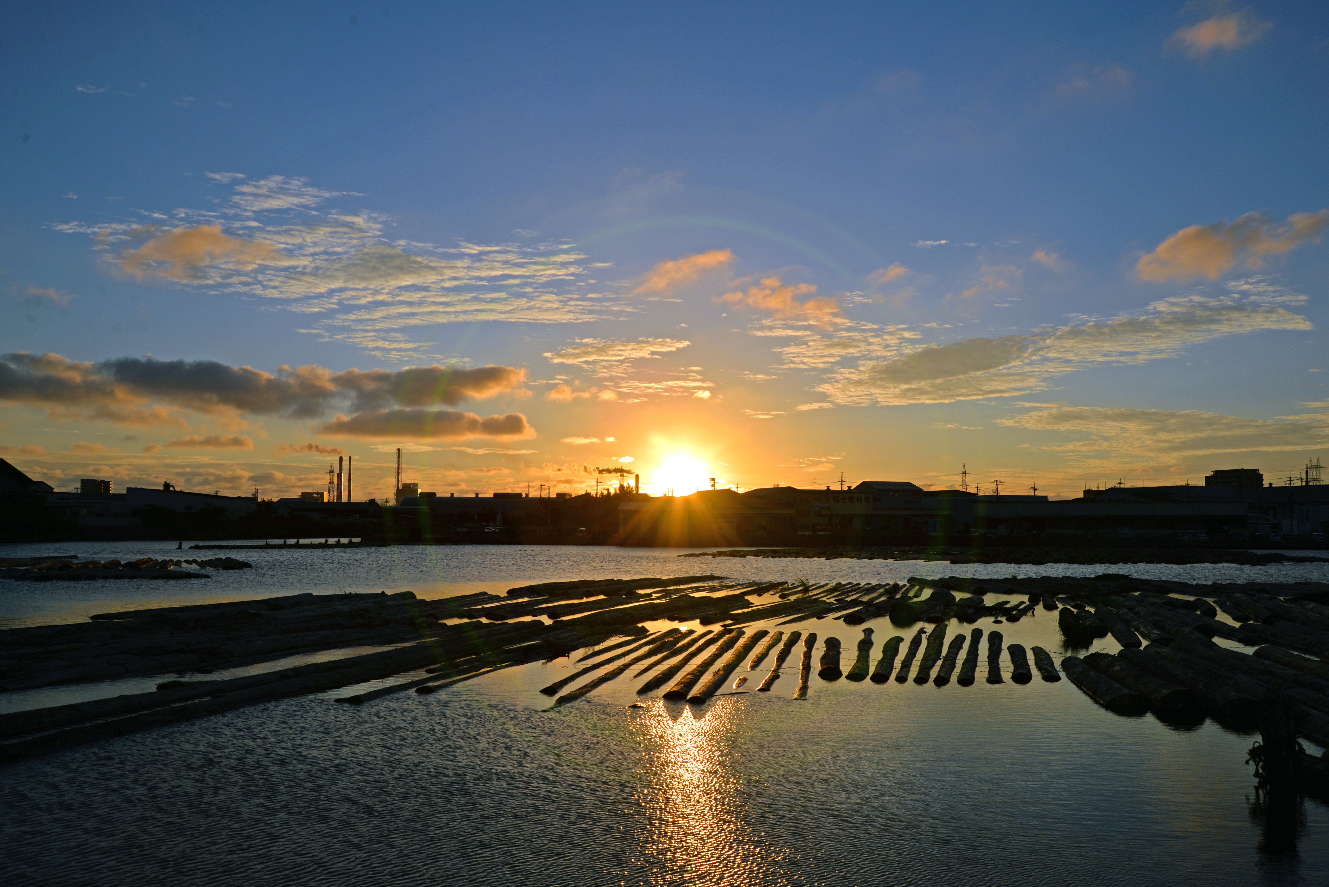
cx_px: 664
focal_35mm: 35
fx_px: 1293
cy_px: 444
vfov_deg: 37.9
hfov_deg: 54.4
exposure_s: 1/500
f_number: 11
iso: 100
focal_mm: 35
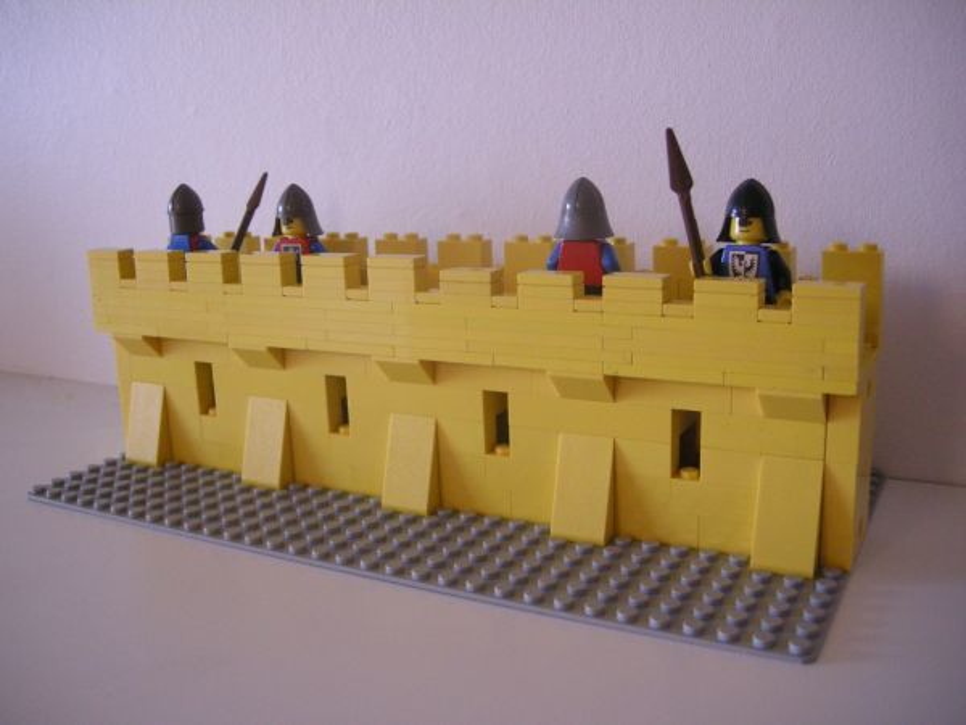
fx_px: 1005
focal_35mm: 36
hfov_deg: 51.4
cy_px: 362
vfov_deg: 39.7
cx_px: 483
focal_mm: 7.5
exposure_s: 1/25.7
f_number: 2.7
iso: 400
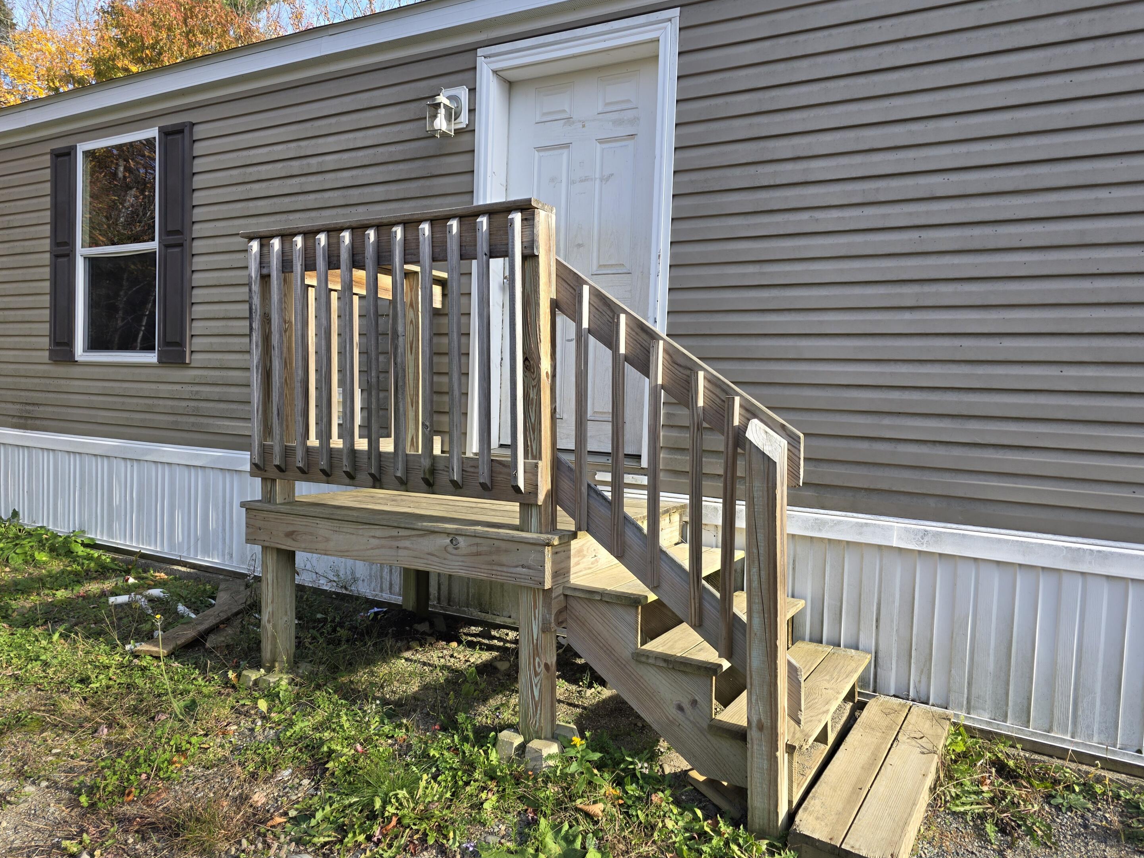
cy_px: 422
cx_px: 590
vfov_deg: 56.8
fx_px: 793
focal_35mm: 24
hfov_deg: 71.6
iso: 25
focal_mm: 6.3
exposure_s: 1/359
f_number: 1.7
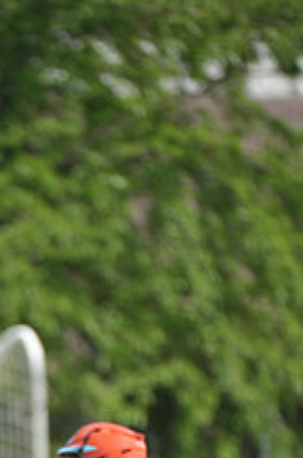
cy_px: 564
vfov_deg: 2.3
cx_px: -97
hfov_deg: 1.5
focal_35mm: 915
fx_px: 11607
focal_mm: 340
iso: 640
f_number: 4
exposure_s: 1/3200
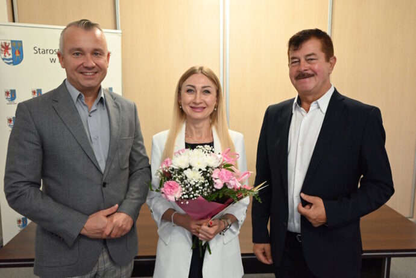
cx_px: 208
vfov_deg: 41.7
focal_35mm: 32
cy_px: 139
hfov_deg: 59.5
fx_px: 364
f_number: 4.8
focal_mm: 31.5
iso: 3200
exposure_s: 1/125
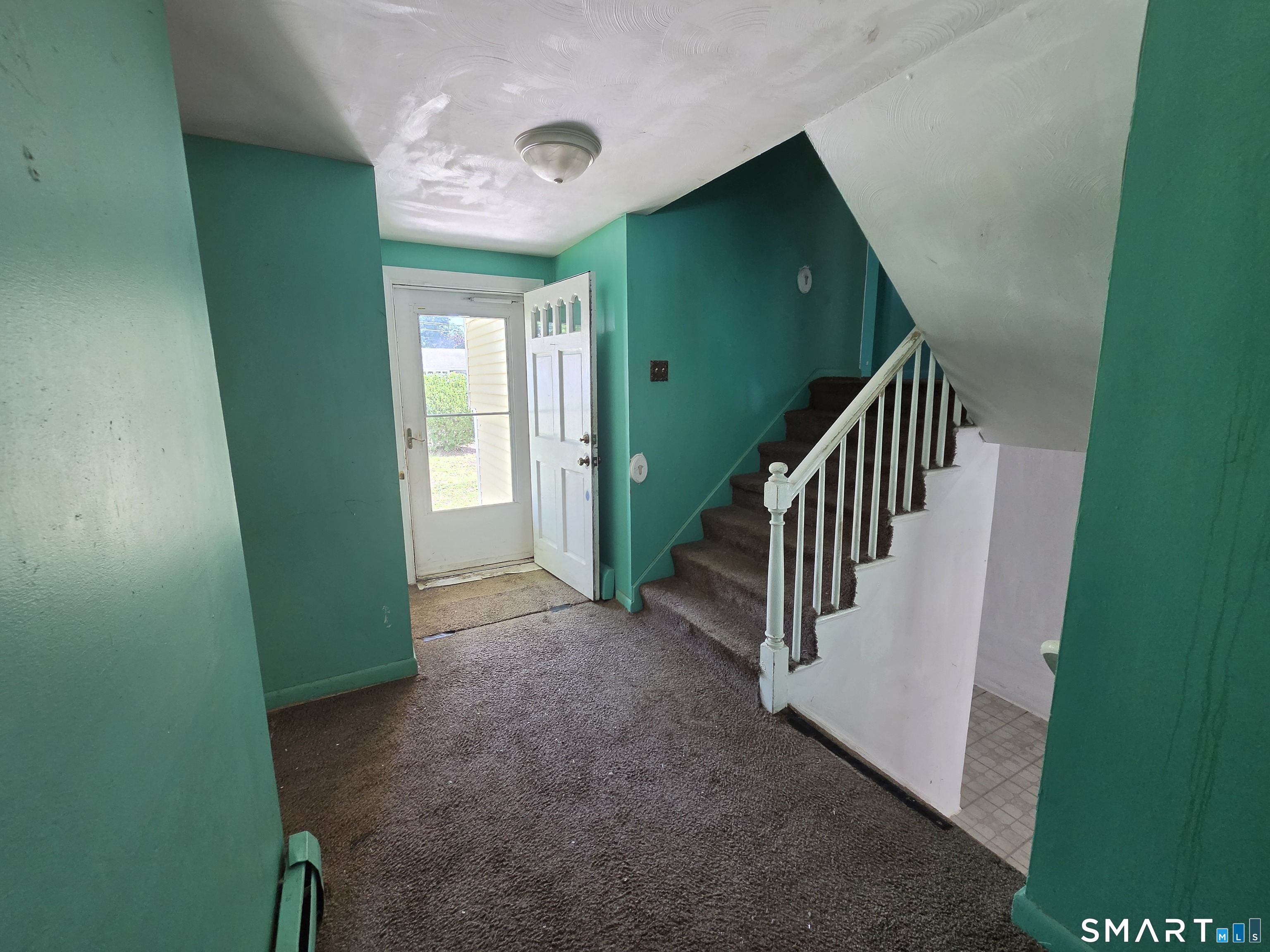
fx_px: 477
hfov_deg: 106.2
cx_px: 635
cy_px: 476
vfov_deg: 89.9
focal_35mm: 13
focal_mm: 2.2
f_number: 2.2
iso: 250
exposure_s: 1/60
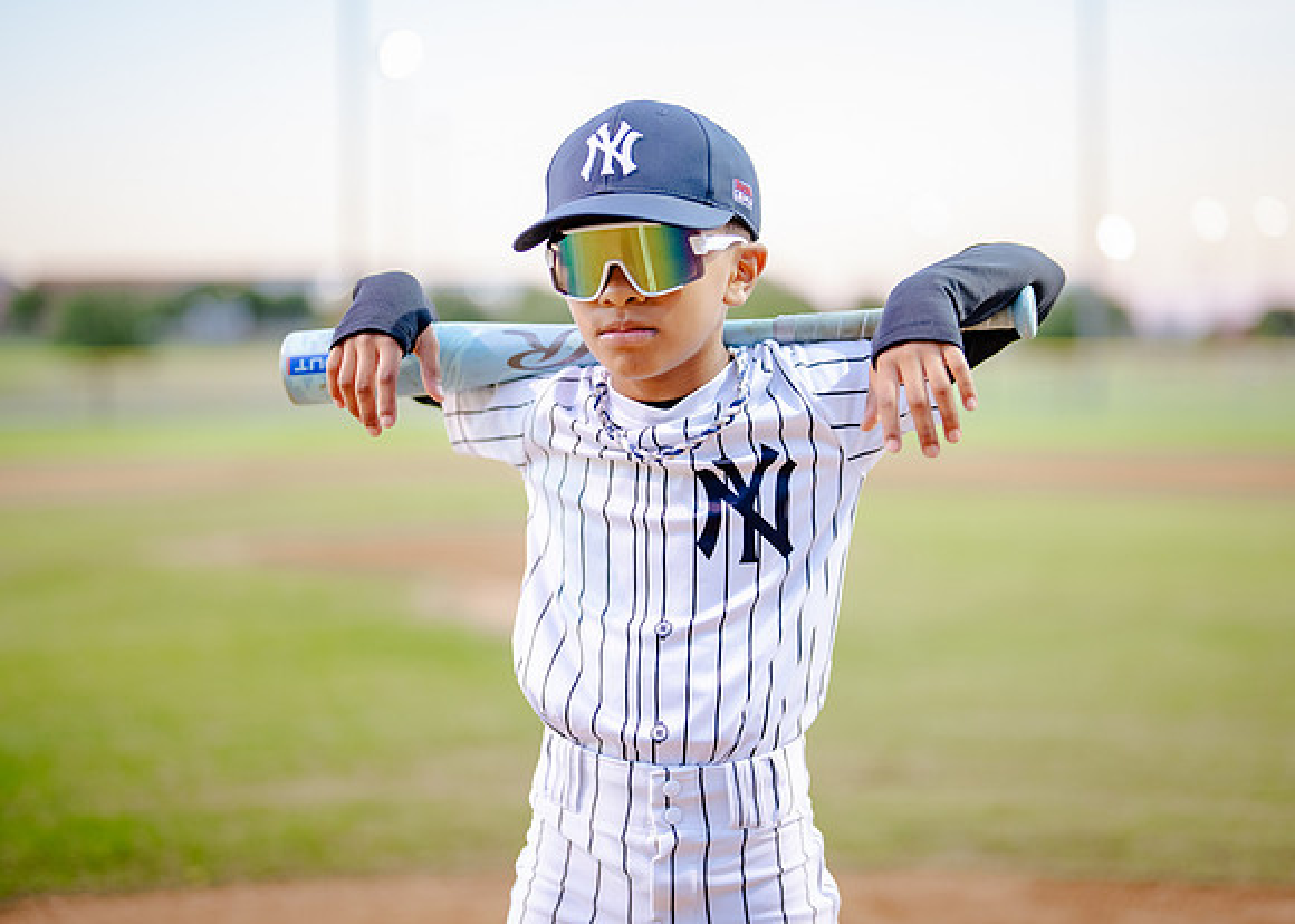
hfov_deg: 32.1
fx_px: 2253
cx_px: 706
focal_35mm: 61
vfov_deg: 23.2
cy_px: 434
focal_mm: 50
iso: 500
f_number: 1.2
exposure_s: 1/500
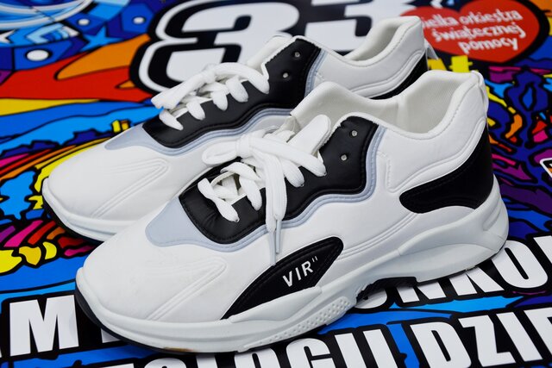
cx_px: 276
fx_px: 1058
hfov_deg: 29.2
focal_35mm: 69
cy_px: 184
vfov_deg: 19.7
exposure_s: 1/125
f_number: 5.6
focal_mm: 46
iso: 400
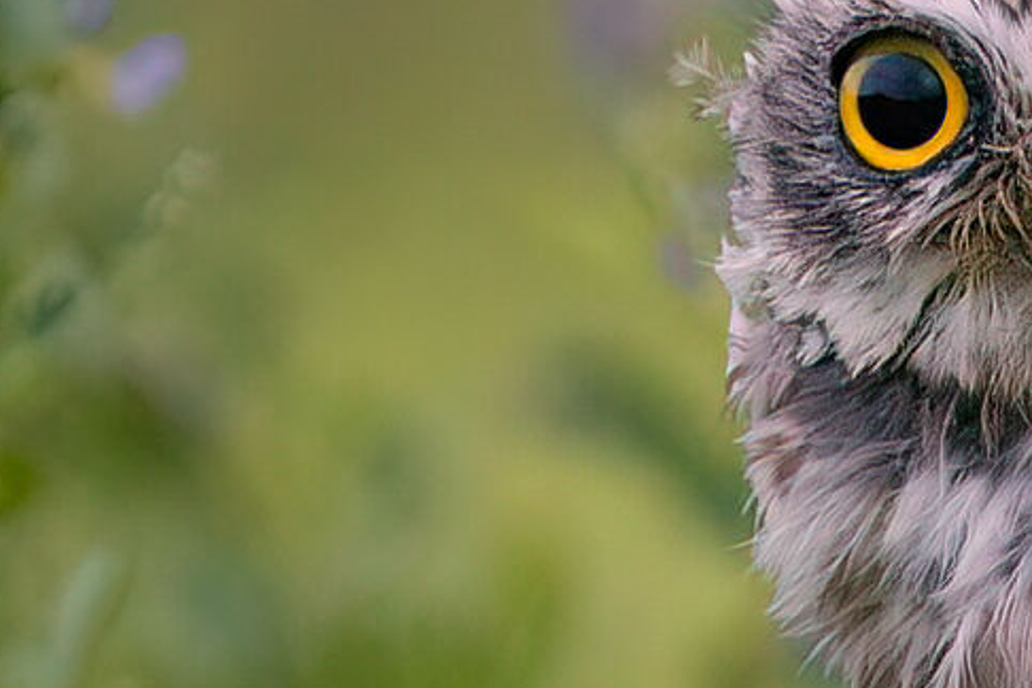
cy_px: 701
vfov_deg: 0.5
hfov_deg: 0.7
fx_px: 84933
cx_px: 902
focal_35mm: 2963
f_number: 6.3
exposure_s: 1/50
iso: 8000
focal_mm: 600
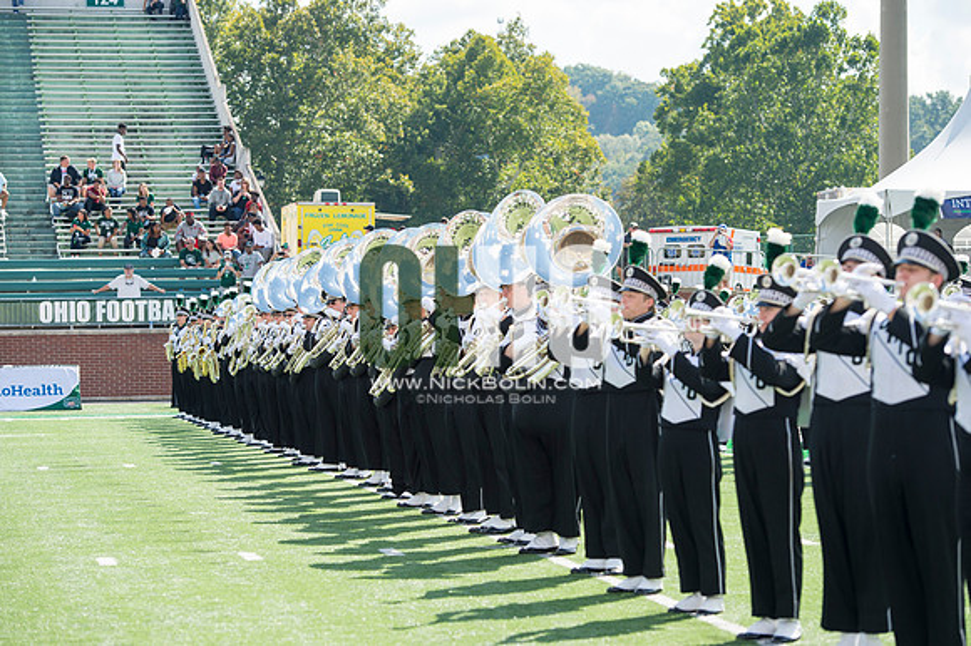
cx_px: 486
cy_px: 323
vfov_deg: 12.4
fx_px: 2965
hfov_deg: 18.6
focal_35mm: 110
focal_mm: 110
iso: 200
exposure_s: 1/1000
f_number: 4.5
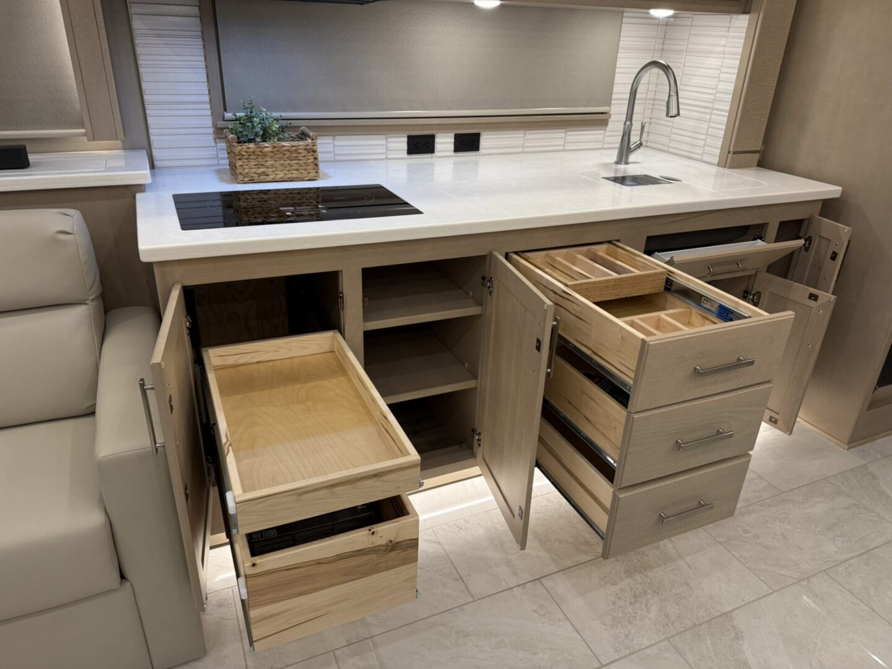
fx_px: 618
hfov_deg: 71.6
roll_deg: -1.4
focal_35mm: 24
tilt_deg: -25.1
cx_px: 446
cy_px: 334
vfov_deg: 56.8
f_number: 1.78
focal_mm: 6.76
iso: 160
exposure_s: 1/60
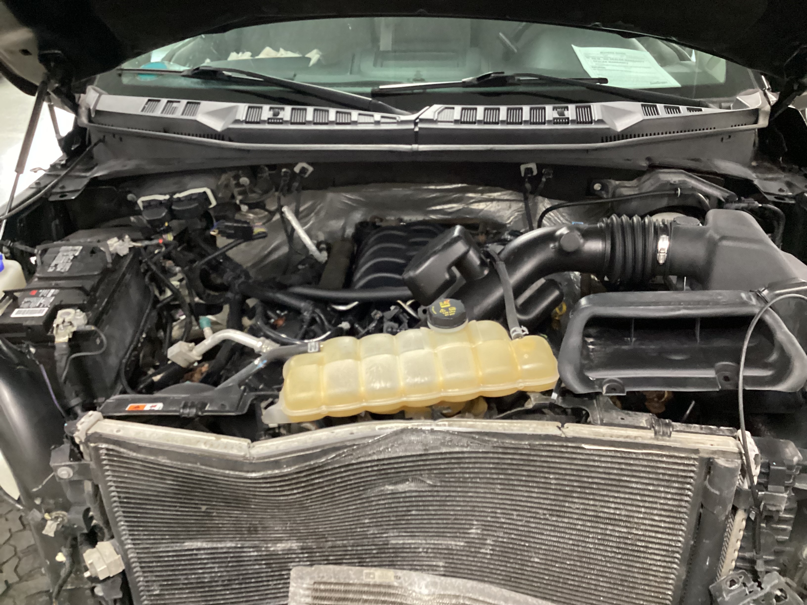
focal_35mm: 31
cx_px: 404
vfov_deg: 45.4
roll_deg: +0.3
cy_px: 302
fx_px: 723
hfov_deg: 58.4
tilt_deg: -29.2
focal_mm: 3.3
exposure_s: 1/30
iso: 640
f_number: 2.4
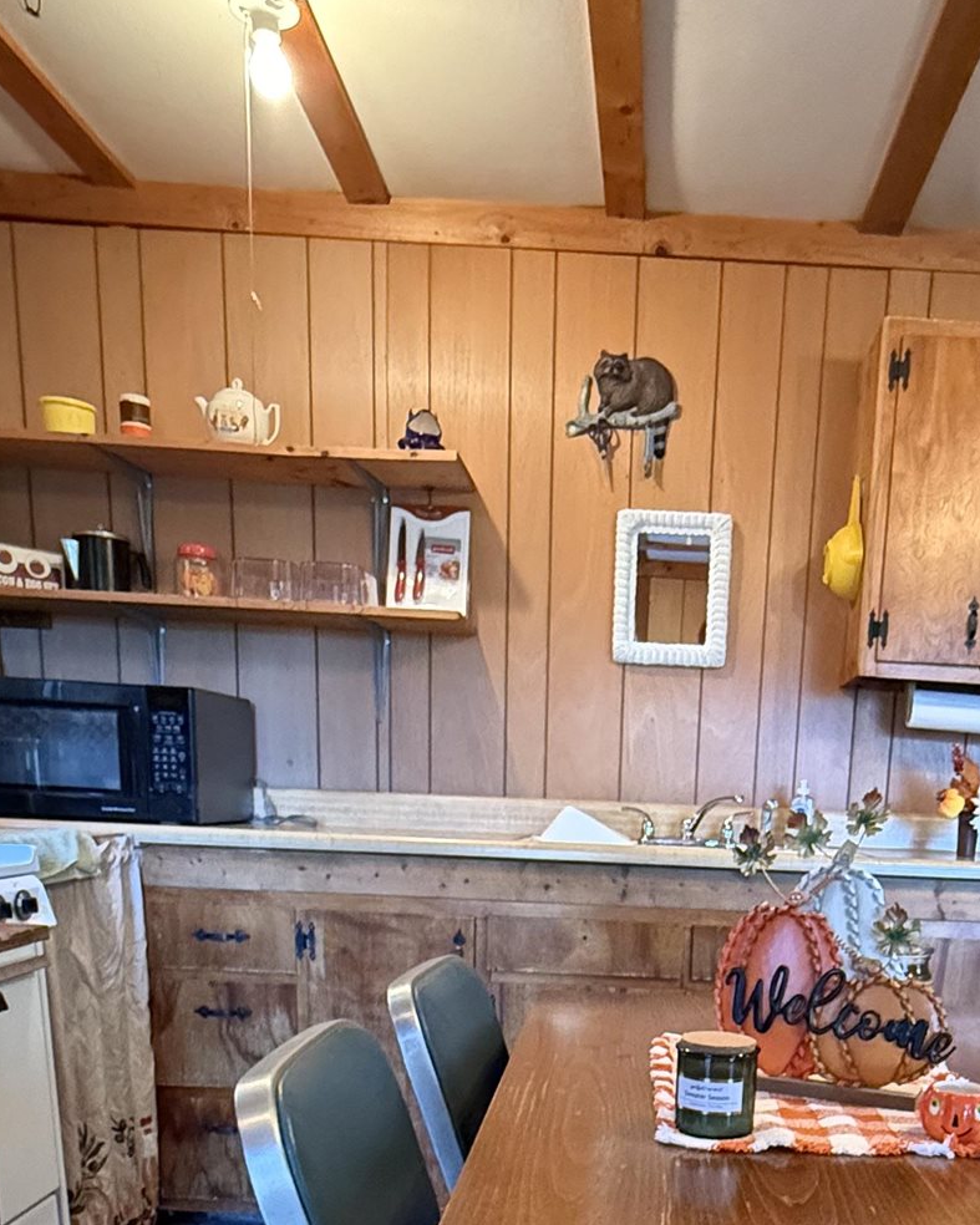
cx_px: 665
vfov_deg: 50.8
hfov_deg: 45.0
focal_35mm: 32
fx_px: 1160
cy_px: 1048
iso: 1000
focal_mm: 2.22
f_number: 2.2
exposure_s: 1/60
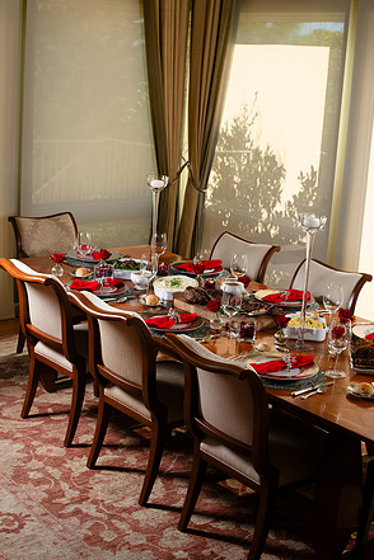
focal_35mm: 51
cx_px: 186
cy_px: 281
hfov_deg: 26.5
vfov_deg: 38.9
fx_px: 795
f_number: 6.3
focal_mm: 50
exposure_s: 1/100
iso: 320
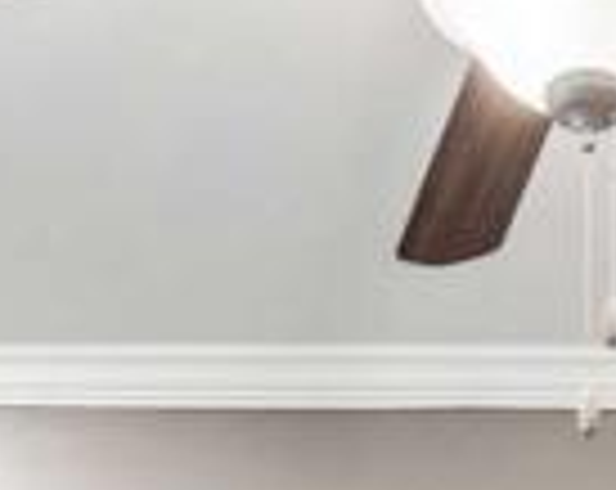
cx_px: 481
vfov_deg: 9.3
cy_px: 1412
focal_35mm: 136
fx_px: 2476
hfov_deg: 14.1
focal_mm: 16.5
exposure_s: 1/13
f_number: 8
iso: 800
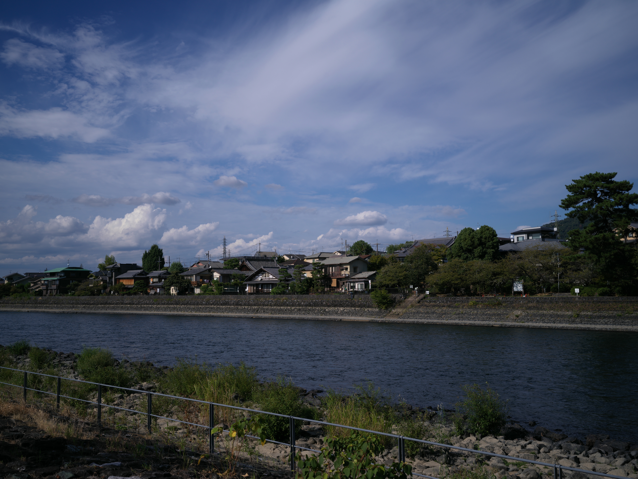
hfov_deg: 52.6
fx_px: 645
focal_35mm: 35
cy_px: 240
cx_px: 319
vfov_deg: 40.7
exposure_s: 1/400
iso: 100
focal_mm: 45
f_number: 9.5
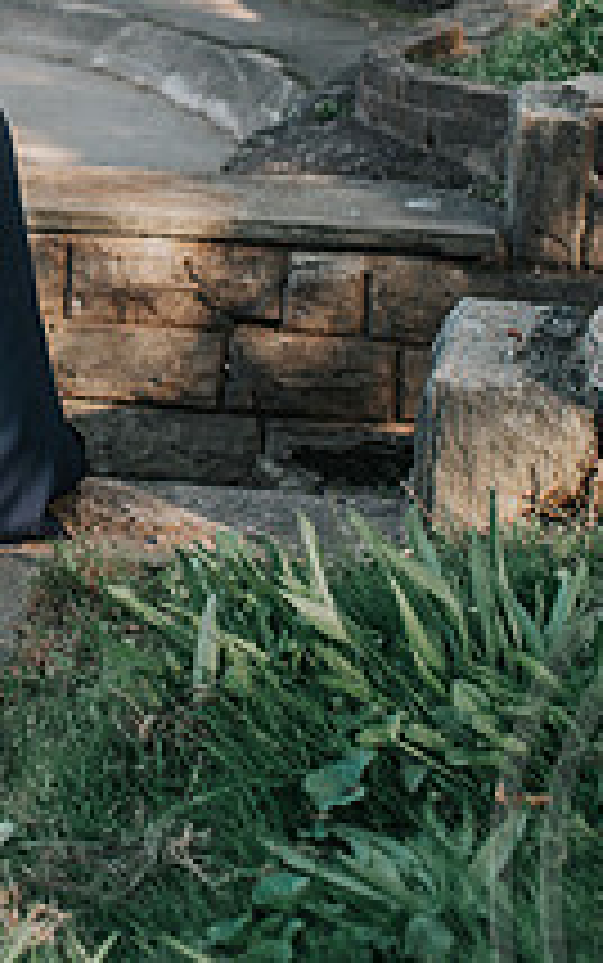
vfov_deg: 19.8
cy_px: 96
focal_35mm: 103
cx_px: -193
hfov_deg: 12.3
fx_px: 2705
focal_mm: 35
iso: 250
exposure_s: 1/640
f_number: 2.8
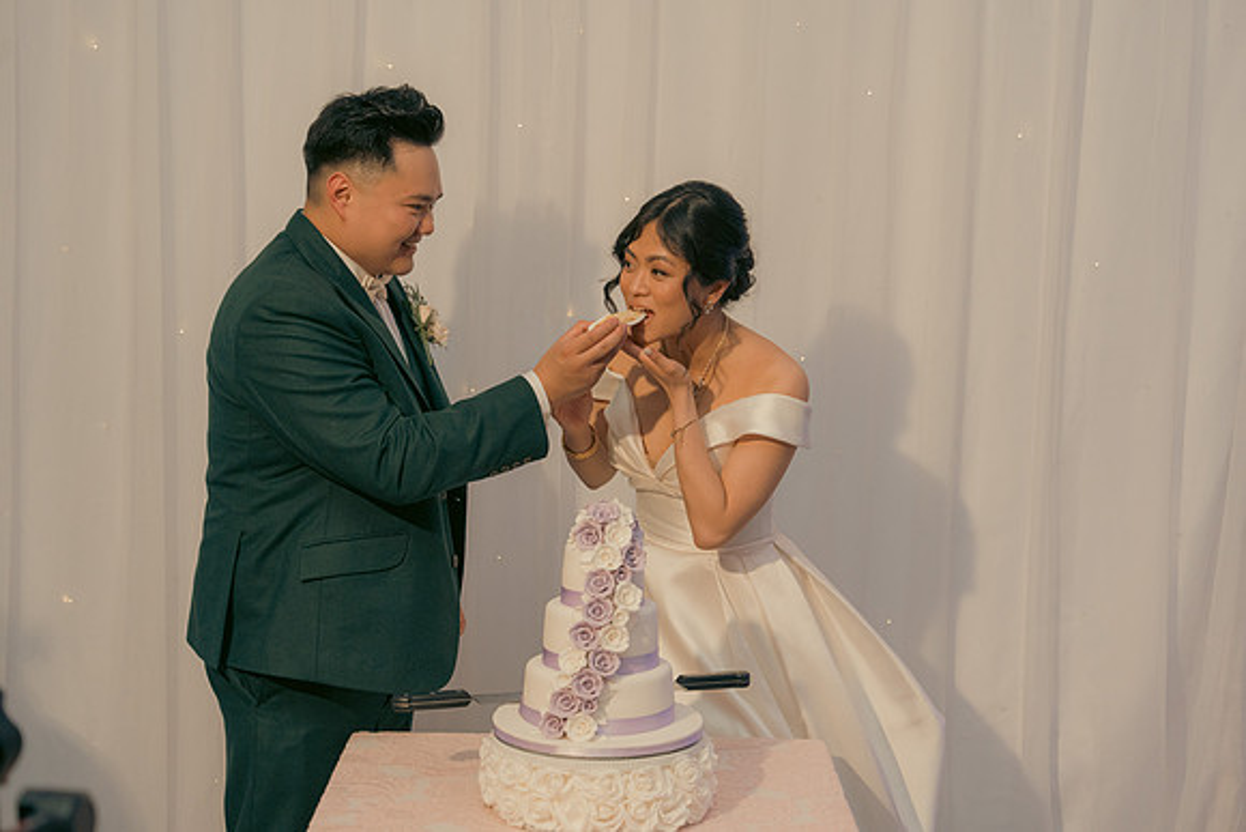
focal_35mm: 62
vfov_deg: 21.9
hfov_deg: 32.4
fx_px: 2146
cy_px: 416
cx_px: 623
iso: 2000
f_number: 3.5
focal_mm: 62
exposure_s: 1/160
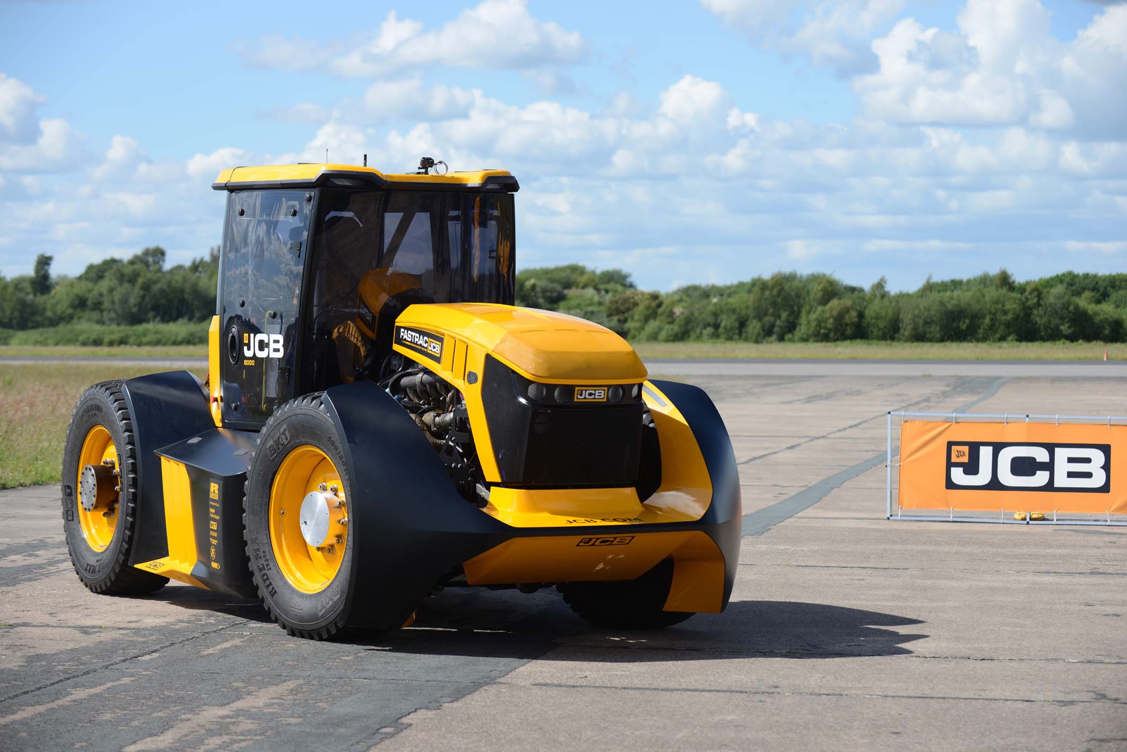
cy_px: 376
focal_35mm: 98
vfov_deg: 14.0
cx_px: 564
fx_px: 3068
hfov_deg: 20.8
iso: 125
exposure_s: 1/800
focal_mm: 98
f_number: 5.6
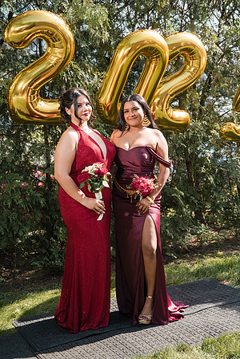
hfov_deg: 25.5
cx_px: 120
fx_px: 530
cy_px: 180
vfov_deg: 37.5
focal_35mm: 53
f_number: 5
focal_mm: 53
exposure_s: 1/250
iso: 200
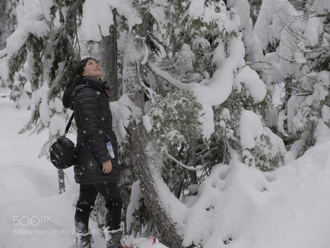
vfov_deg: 21.0
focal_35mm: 70
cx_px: 165
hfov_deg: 27.8
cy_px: 124
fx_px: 667
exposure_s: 1/400
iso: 200
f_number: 3.2
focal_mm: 35
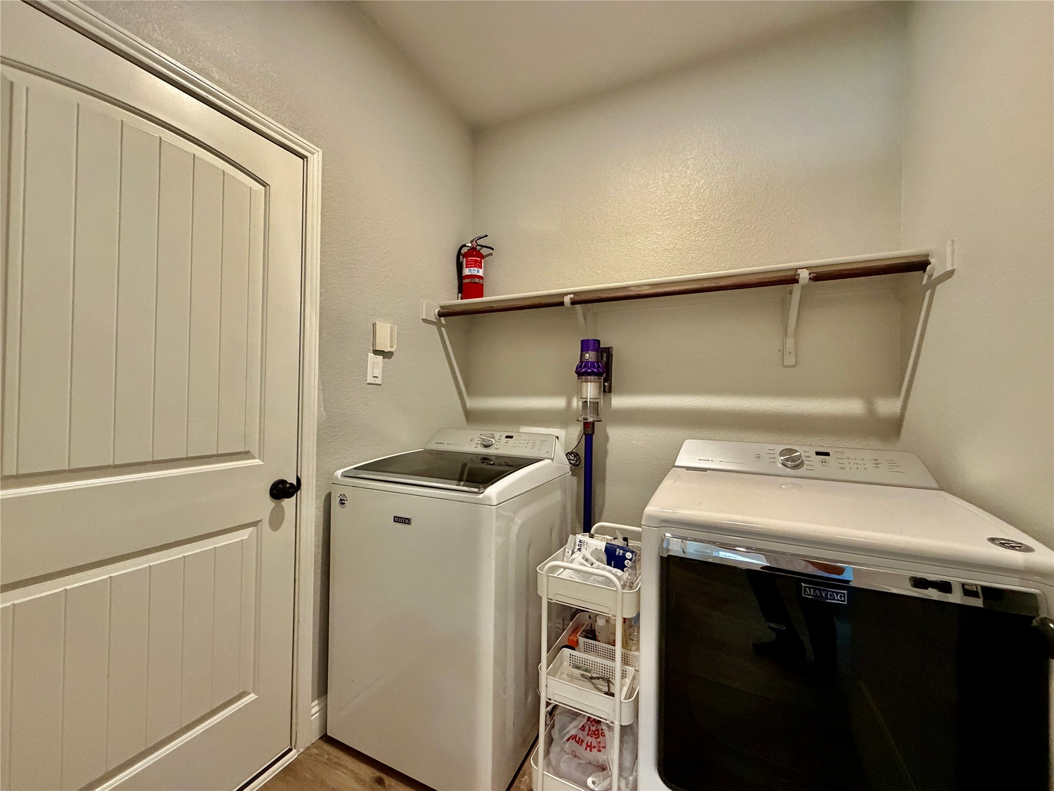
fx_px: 426
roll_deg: -0.5
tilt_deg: +0.2
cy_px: 396
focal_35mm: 14
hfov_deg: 102.1
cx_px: 527
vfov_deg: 85.7
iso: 500
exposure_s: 1/60
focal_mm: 2.22
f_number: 2.2
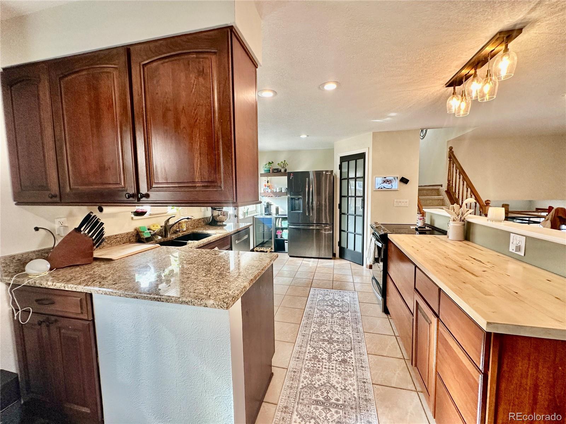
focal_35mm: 14
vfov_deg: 85.7
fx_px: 229
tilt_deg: -5.4
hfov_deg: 102.1
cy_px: 212
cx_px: 283
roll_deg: +0.9
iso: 200
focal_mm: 2.22
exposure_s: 1/120
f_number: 2.2
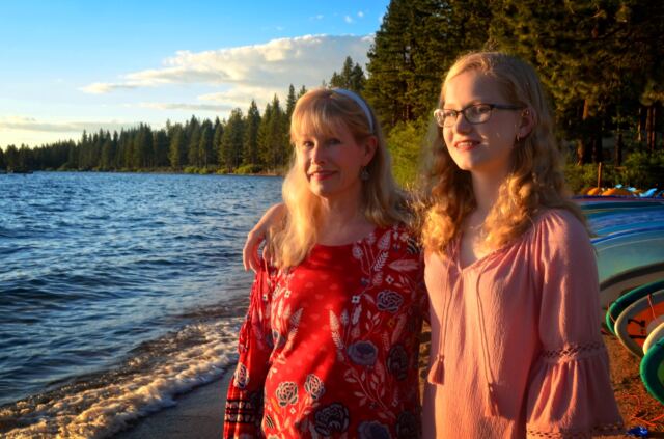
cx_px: 332
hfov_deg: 48.0
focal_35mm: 40
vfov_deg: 32.8
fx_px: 745
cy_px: 220
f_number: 16
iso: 200
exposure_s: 1/40
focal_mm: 27
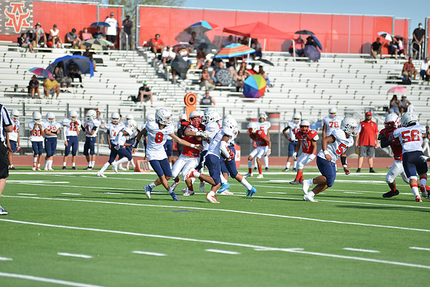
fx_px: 2389
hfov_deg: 10.3
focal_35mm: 200
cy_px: 144
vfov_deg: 6.9
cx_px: 215
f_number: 2.8
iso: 100
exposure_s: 1/1600
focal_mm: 200
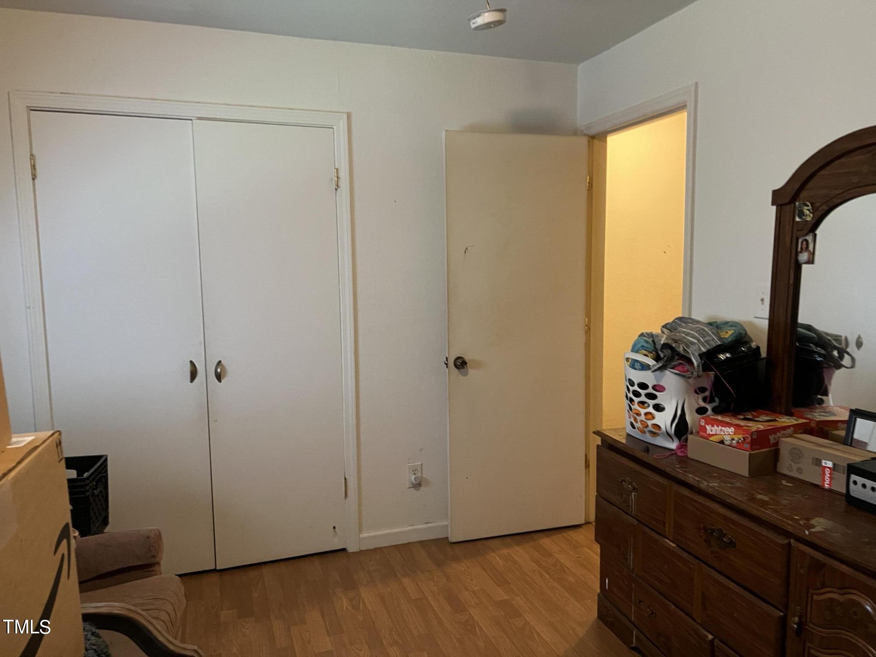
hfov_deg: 67.3
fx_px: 658
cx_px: 438
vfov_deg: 53.1
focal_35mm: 26
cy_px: 328
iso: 500
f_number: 1.5
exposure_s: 1/60
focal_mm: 5.7
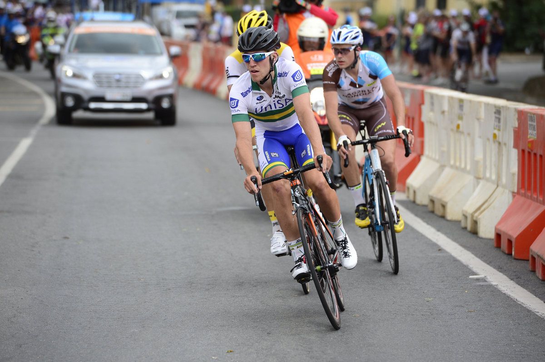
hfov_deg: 10.3
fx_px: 3025
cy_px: 181
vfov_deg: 6.9
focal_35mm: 200
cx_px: 272
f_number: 5
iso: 400
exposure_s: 1/1000
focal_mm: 200
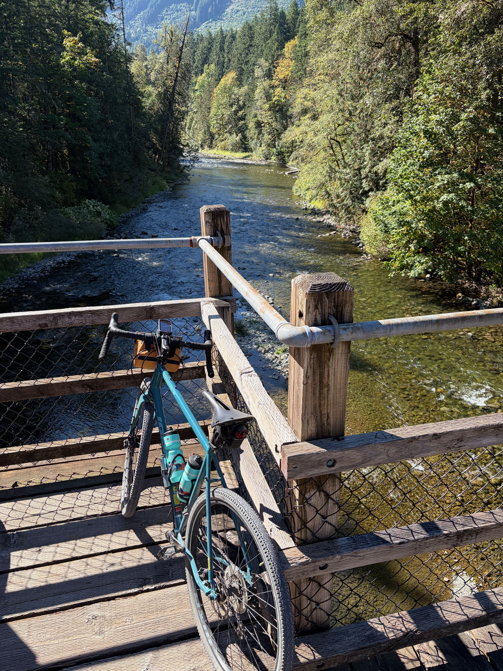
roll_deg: -1.9
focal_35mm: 26
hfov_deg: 53.1
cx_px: 252
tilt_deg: -23.8
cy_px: 336
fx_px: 504
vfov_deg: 67.3
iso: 64
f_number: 1.6
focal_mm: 5.96
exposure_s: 1/1364
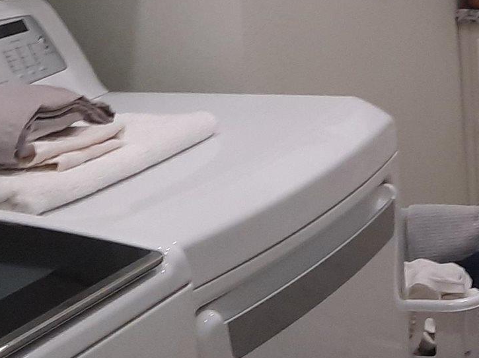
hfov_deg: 18.4
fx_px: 1466
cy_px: -144
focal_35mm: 106
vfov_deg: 13.3
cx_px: 373
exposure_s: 1/60
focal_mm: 4.6
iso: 250
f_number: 2
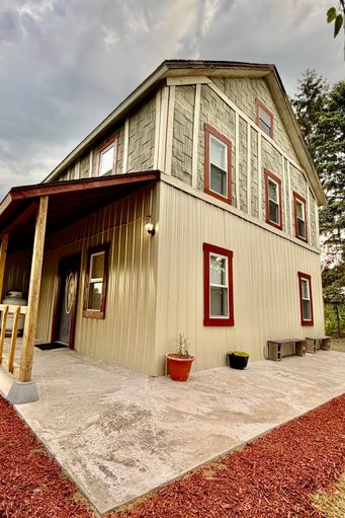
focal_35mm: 19
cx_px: 156
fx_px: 273
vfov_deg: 86.8
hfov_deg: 64.5
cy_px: 274
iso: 40
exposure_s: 1/124
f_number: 2.2
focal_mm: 2.22
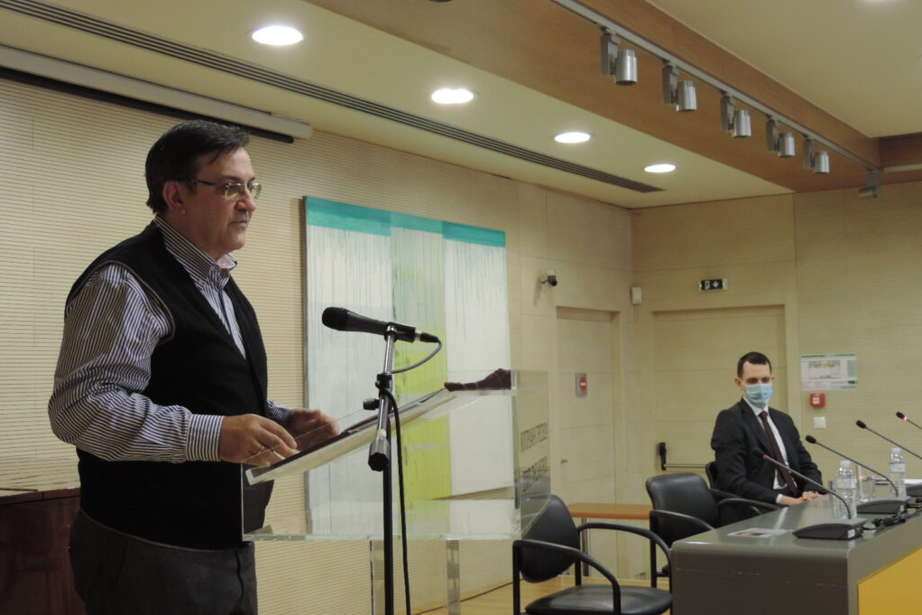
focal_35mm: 49
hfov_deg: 40.3
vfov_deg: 27.5
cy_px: 337
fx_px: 1255
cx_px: 461
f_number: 3.5
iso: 400
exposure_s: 1/25
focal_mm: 8.3
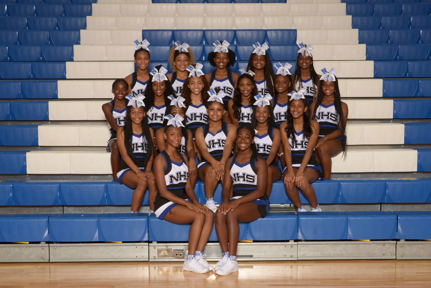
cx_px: 216
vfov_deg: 33.0
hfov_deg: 47.9
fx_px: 485
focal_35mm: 40
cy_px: 144
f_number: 7.1
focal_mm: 27
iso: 400
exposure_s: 1/100
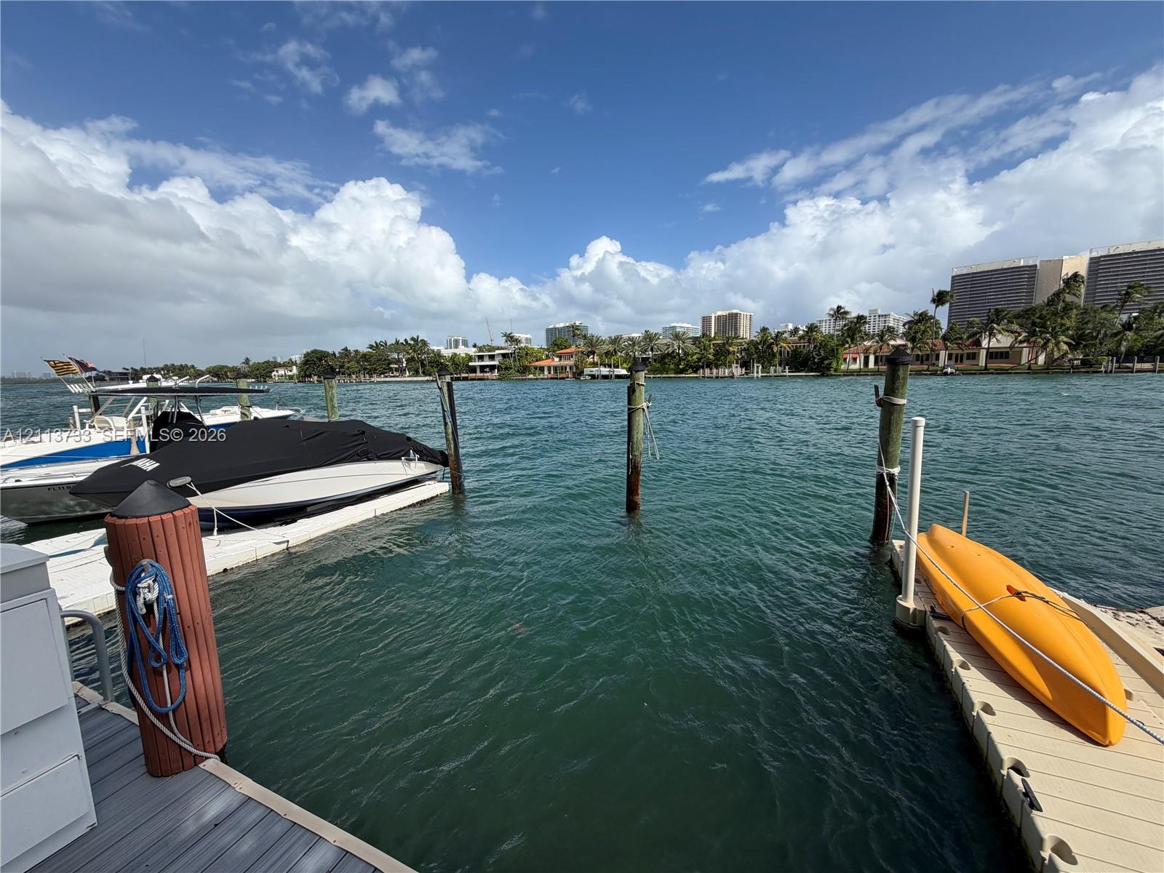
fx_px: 471
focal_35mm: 14
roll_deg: +1.3
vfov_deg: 85.7
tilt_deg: -8.3
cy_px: 436
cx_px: 582
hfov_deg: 102.1
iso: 20
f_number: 2.2
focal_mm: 2.22
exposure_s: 1/1105
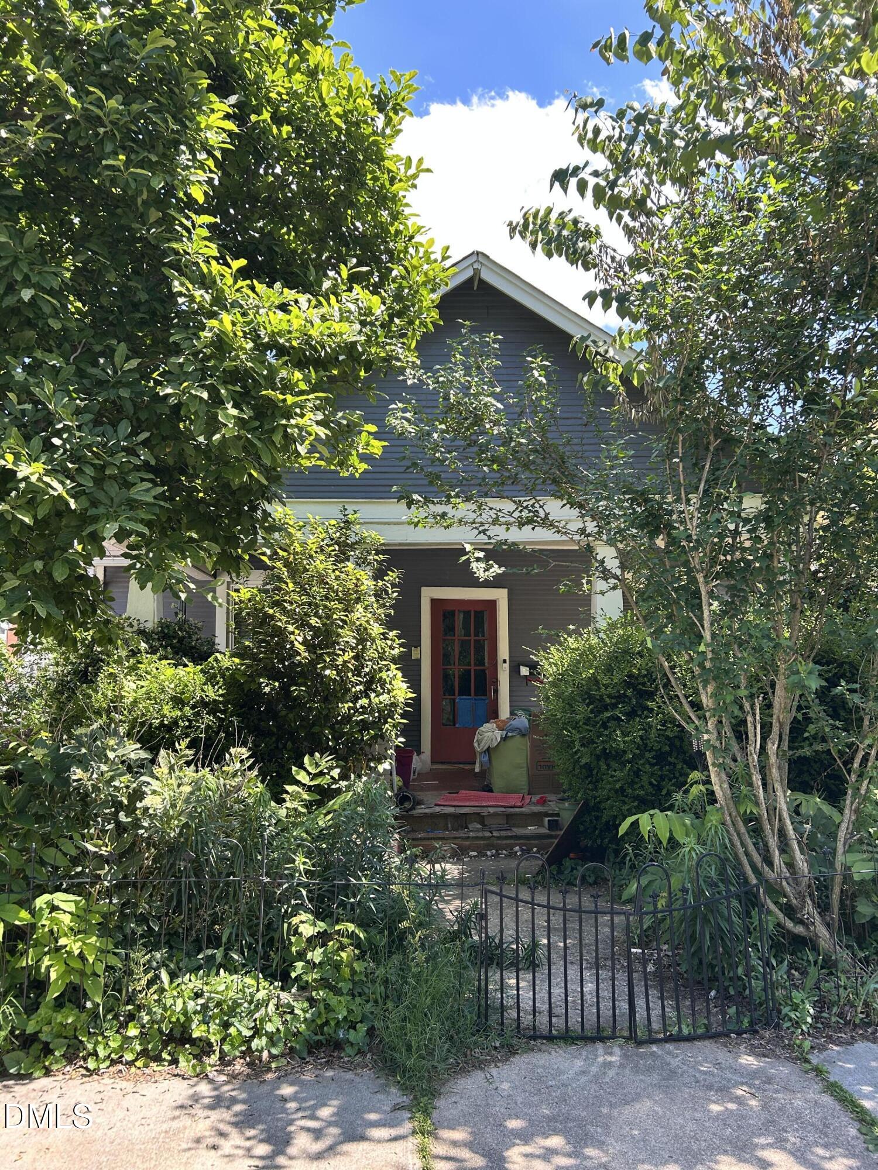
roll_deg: +0.2
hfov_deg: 53.1
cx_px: 439
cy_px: 585
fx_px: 879
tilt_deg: +4.7
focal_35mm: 26
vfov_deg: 67.3
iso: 50
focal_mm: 5.7
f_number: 1.5
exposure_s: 1/558
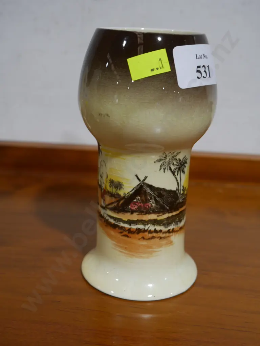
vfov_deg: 41.2
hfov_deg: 31.5
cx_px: 130
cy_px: 173
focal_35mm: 46
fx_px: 461
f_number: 5.1
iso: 640
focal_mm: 23
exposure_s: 1/60
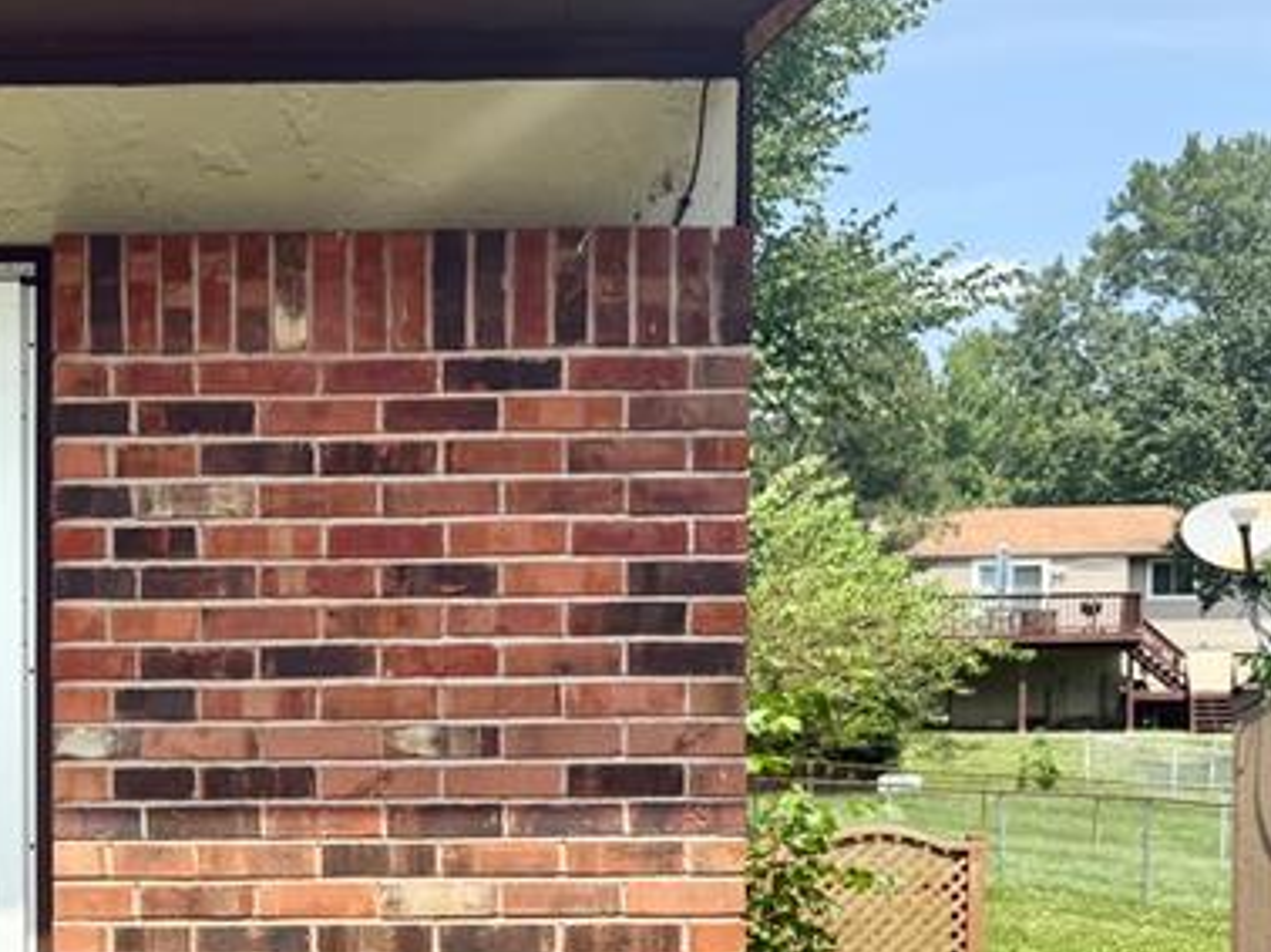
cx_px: -71
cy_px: 853
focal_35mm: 65
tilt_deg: -2.9
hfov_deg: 27.7
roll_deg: -1.4
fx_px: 2385
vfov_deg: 22.0
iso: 80
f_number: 1.78
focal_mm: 6.76
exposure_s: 1/3279
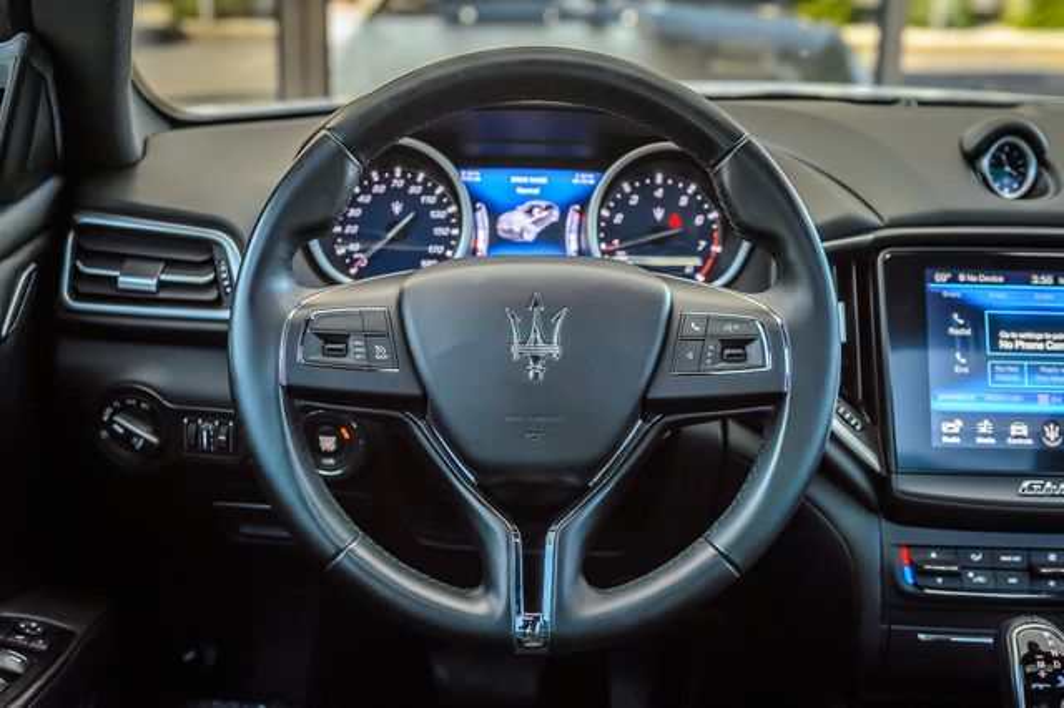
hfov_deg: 40.1
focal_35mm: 49
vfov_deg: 27.3
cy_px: 341
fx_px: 1458
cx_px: 532
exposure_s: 1/80
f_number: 4
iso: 400
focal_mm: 45
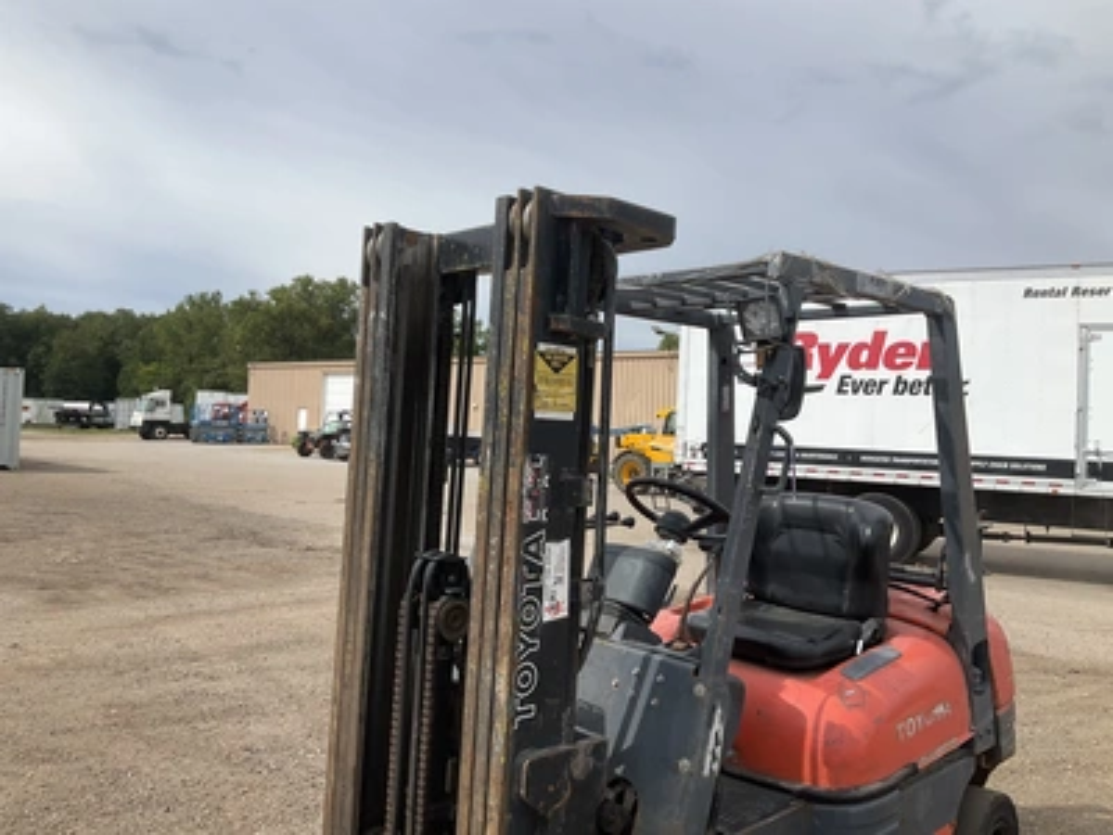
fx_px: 932
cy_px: 418
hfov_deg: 61.7
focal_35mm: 29
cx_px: 556
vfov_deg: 48.2
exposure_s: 1/1490
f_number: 1.8
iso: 25
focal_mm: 3
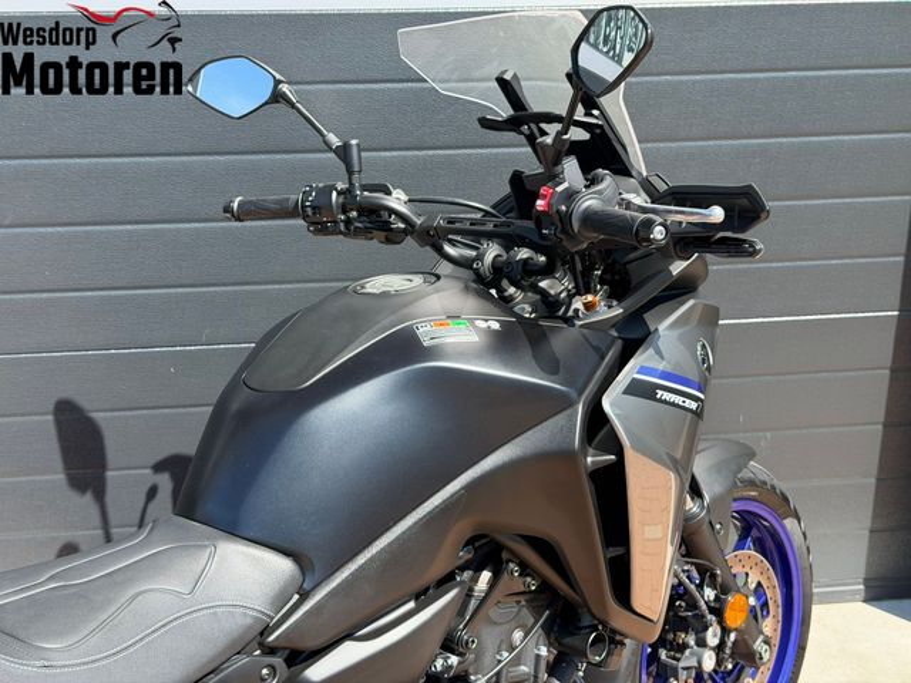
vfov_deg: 30.3
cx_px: 456
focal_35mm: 48
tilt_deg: -20.5
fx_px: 1263
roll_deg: +0.7
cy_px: 342
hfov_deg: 39.7
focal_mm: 6.76
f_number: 1.78
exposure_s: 1/1543
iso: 100
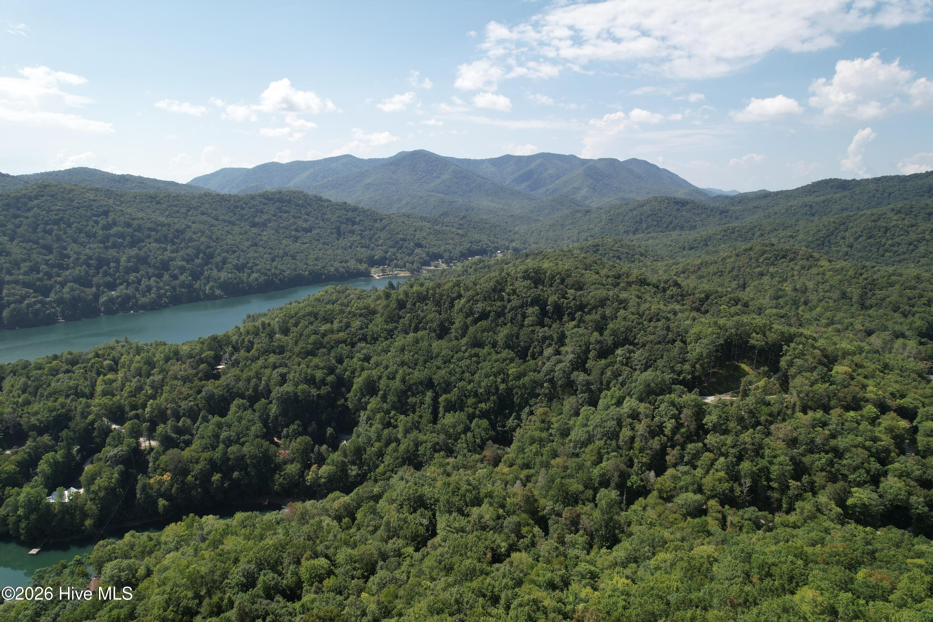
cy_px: 311
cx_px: 466
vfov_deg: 57.2
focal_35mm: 22
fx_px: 570
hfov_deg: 78.6
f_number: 2.8
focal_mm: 8.38
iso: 100
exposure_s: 1/2000
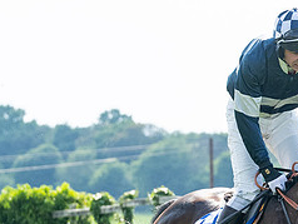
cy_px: 200
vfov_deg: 2.4
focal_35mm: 618
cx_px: 290
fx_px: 5326
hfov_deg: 3.2
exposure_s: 1/1600
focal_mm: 115
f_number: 5
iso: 400
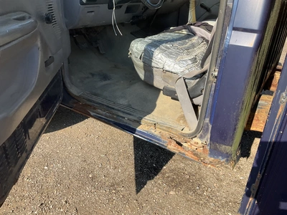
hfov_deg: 61.7
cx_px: 144
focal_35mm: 29
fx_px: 240
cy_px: 108
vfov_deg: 48.2
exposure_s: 1/792
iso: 25
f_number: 1.8
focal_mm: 3
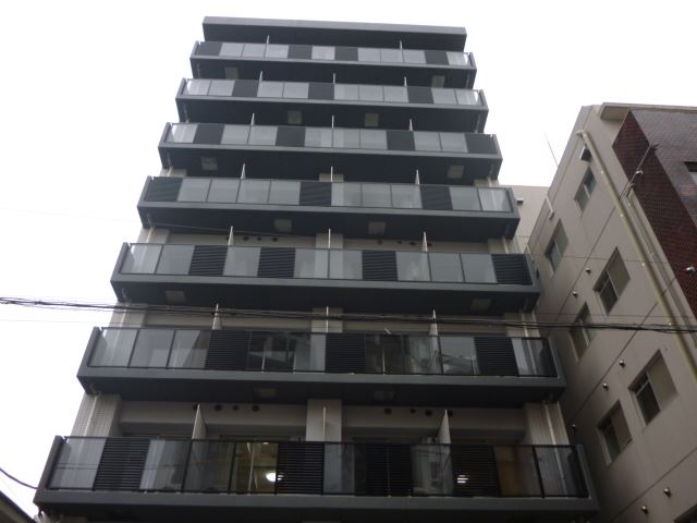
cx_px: 348
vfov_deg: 49.7
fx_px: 564
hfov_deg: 63.4
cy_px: 262
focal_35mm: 28
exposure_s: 1/60
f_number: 3.1
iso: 125
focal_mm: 5
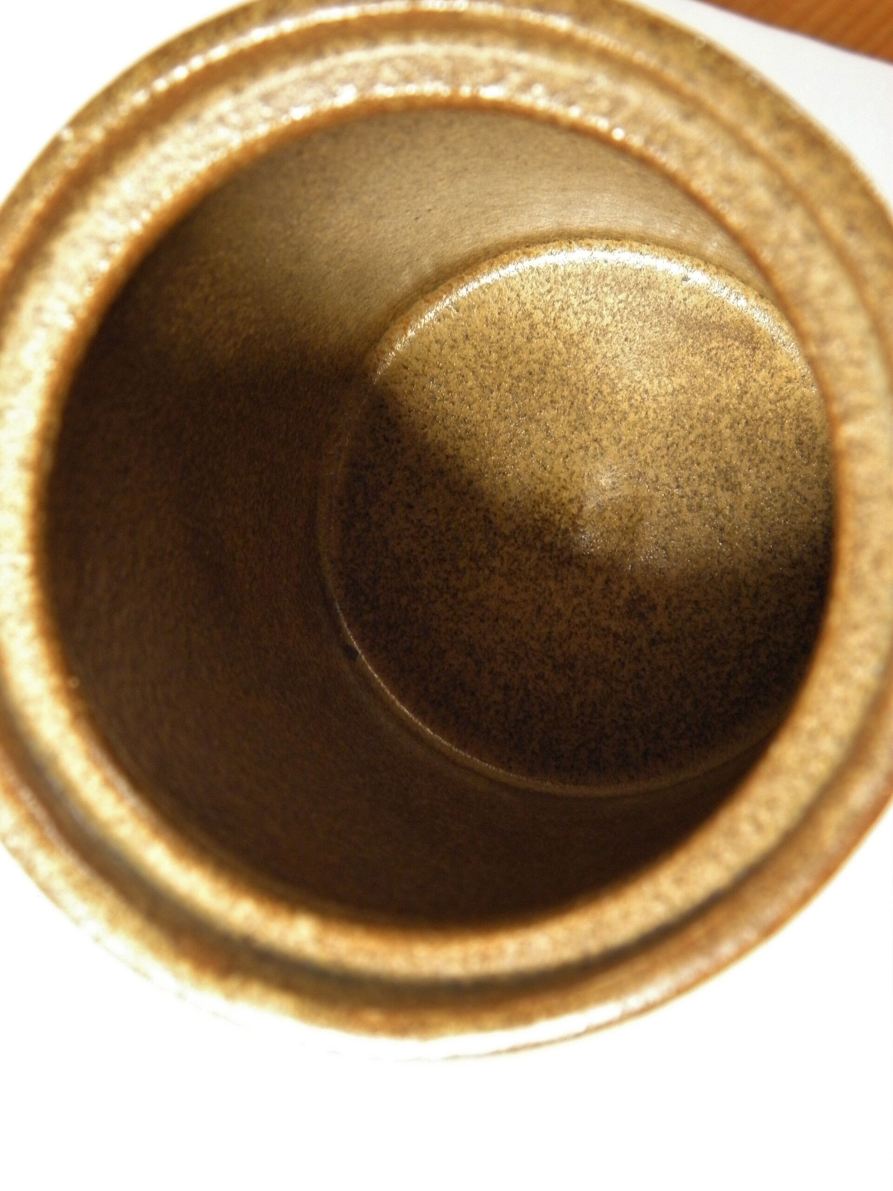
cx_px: 446
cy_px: 596
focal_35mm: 59
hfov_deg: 24.8
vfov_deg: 32.7
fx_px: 2029
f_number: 4.1
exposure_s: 1/15
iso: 200
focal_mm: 10.6
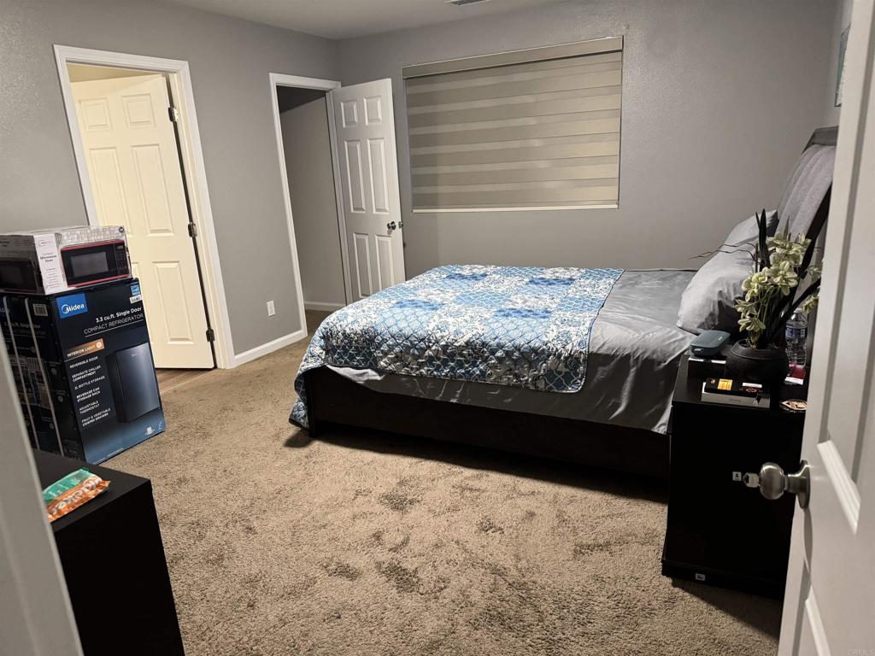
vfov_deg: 56.8
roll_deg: +3.2
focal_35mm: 24
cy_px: 328
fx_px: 607
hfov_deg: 71.6
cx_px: 438
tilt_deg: -15.4
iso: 500
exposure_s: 1/60
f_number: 1.78
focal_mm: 6.76
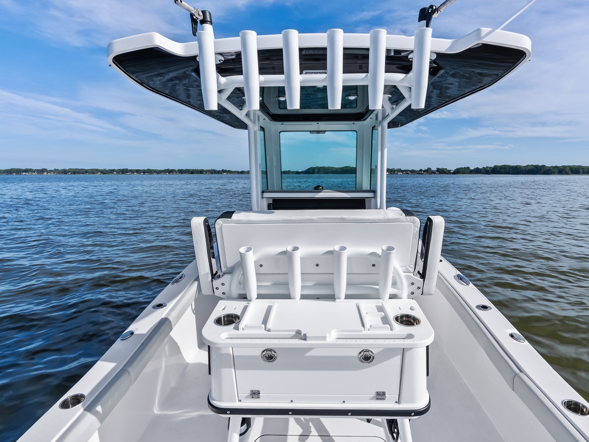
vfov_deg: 71.6
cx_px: 331
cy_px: 217
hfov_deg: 87.3
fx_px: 306
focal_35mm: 18
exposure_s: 1/200
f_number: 13
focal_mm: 16
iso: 100
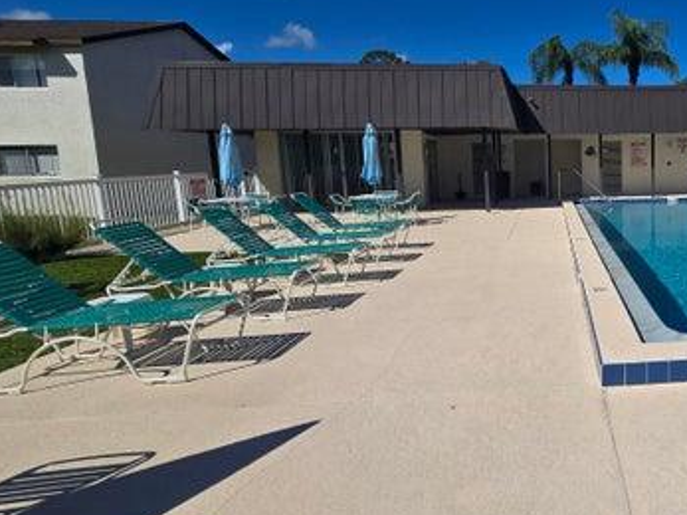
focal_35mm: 24
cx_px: 616
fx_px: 476
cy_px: 224
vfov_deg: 56.6
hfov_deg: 60.8
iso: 50
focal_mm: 2.2
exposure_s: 1/6444
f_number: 2.2
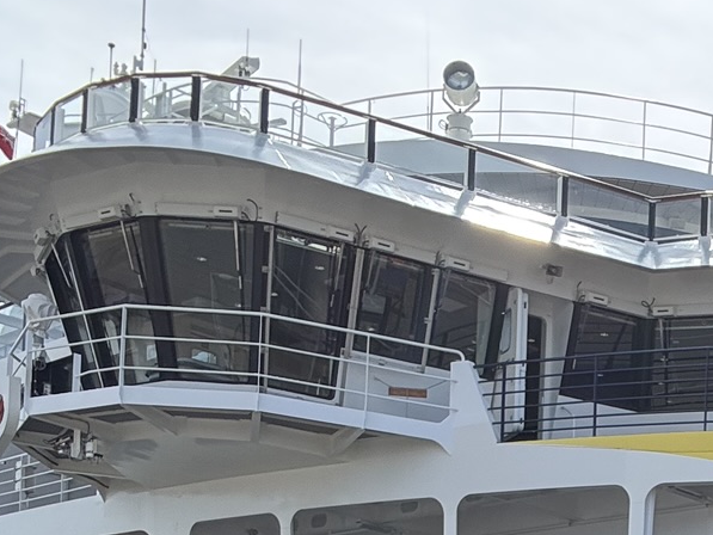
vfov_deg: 17.0
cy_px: 840
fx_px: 1586
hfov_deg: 24.2
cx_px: 718
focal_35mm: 77
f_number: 1.9
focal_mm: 2.69
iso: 25
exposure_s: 1/794
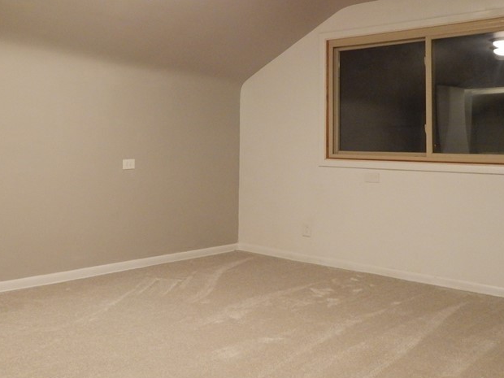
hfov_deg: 48.3
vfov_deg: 37.2
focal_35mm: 38
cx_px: 174
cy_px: 116
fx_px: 553
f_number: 3
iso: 400
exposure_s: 1/13
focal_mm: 4
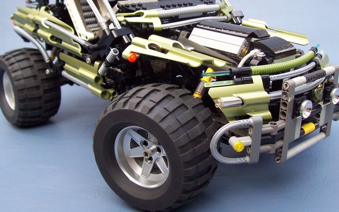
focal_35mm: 45
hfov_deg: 44.4
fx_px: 416
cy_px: 82
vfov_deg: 28.5
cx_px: 170
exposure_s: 1/60
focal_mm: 5.6
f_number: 2.8
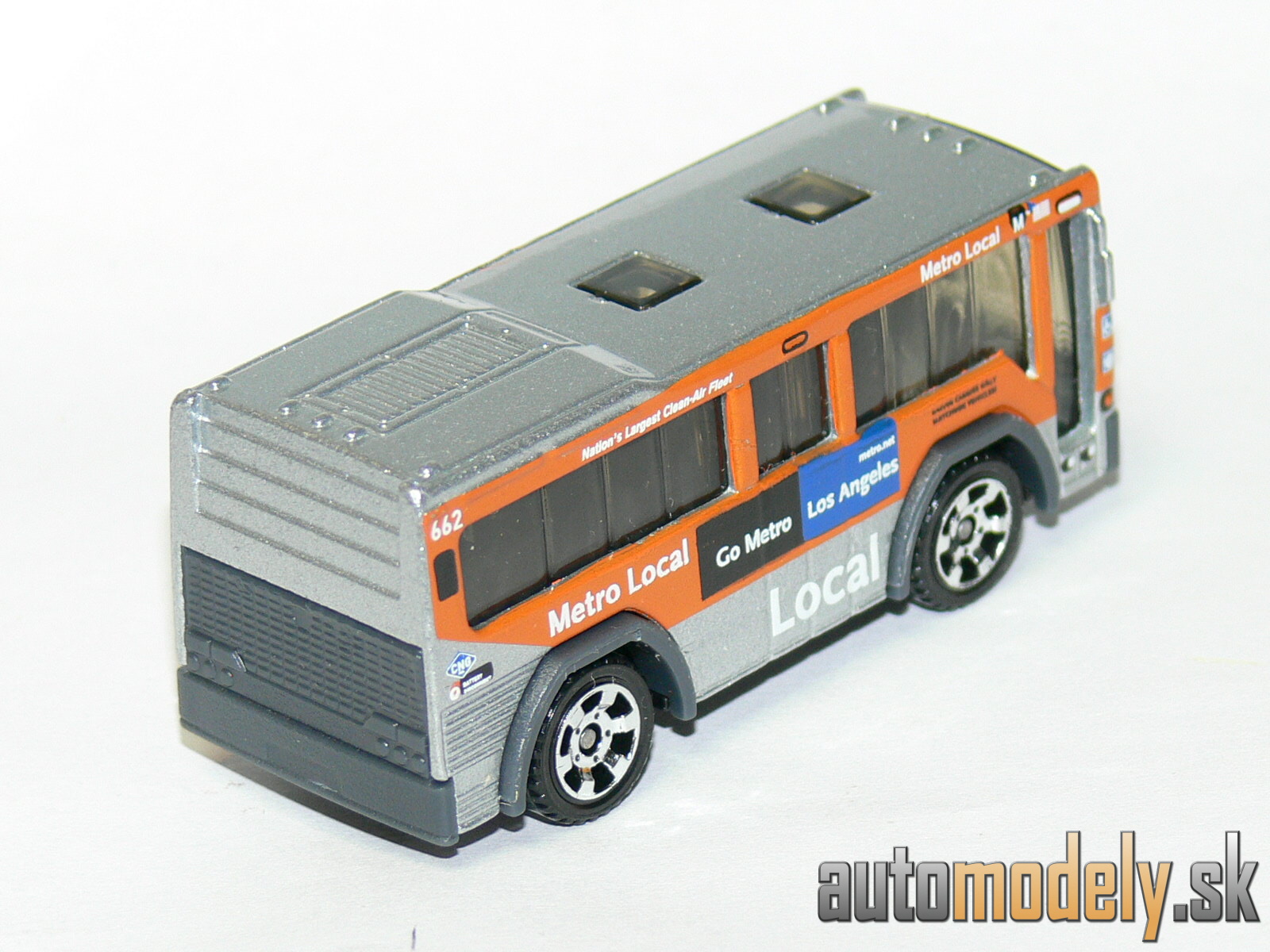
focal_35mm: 165
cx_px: 635
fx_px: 6054
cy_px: 476
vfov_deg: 9.0
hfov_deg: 12.0
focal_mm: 21.9
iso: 100
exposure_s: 1/30
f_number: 3.2
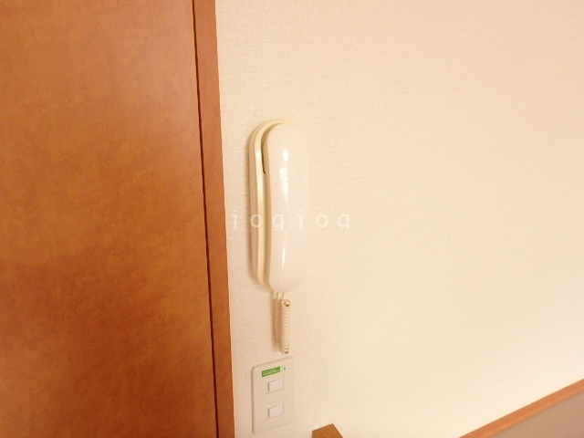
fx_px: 354
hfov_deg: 79.0
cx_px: 292
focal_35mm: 21
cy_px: 219
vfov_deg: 63.4
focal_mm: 3.7
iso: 500
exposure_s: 1/30
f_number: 3.5
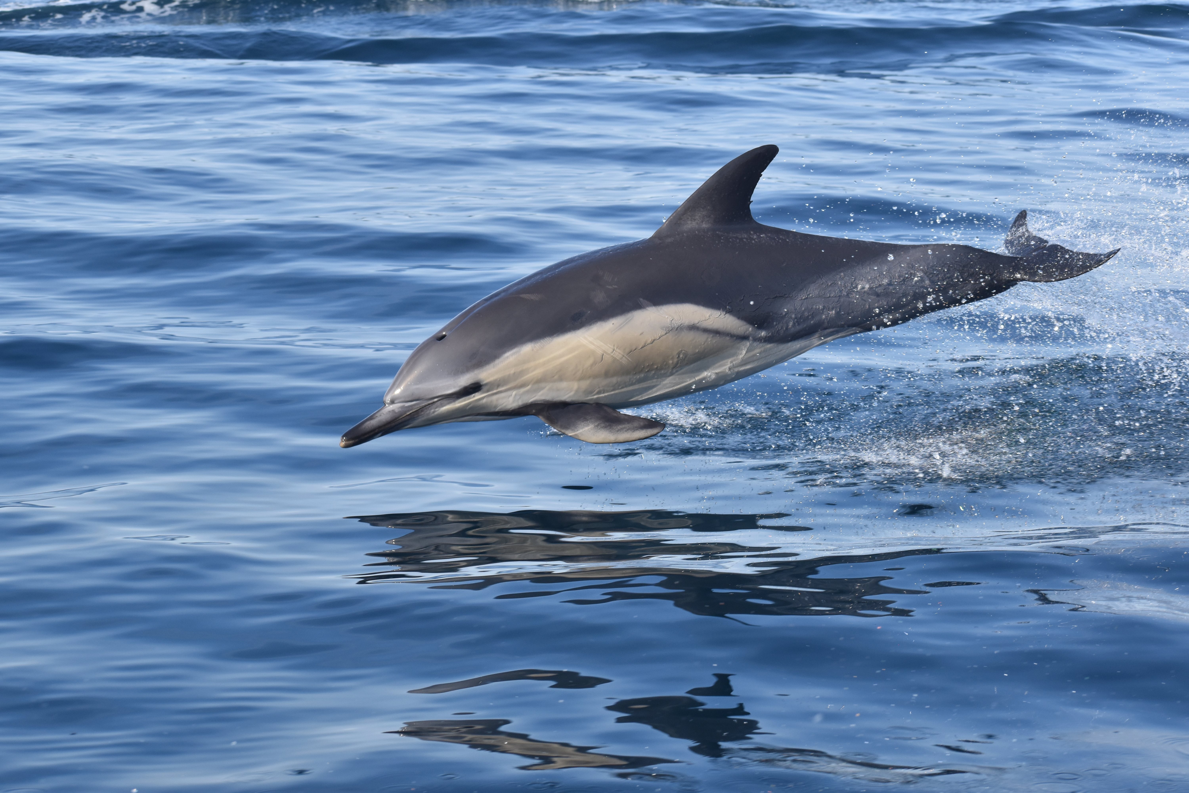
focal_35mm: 105
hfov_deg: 19.5
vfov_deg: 13.0
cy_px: 396
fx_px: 3468
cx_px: 594
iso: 500
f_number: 9
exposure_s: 1/800
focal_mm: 70
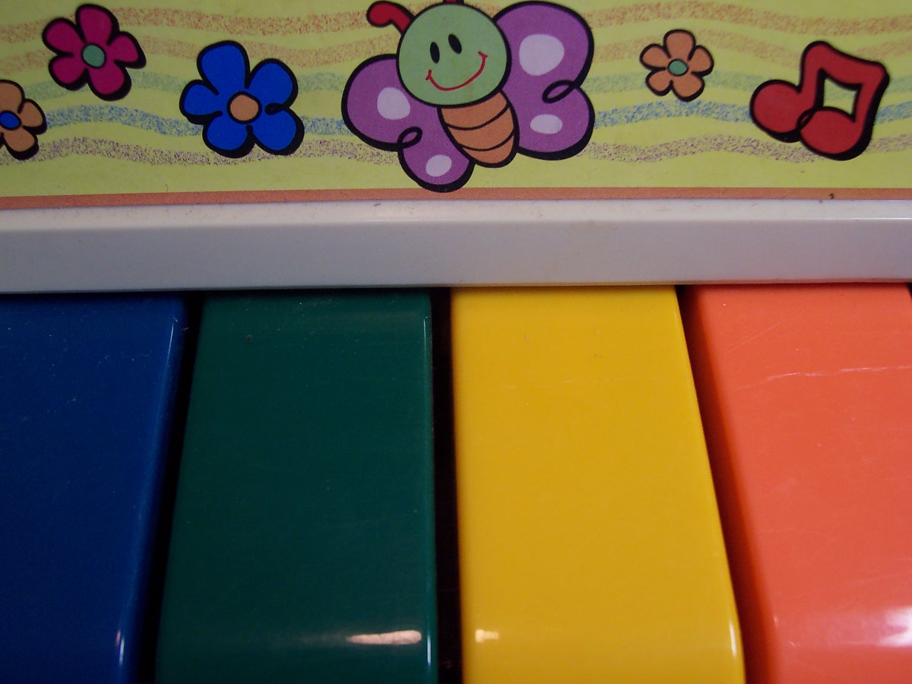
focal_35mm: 37
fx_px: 975
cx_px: 456
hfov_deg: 50.1
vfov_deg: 38.7
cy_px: 342
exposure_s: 1/60
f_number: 2.8
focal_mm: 5.6
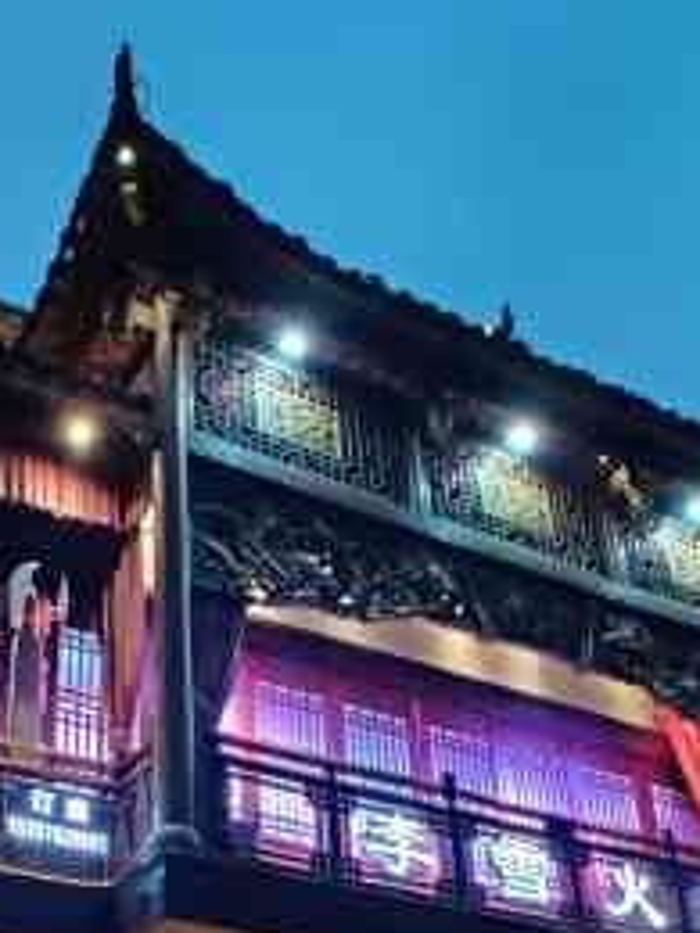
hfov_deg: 38.5
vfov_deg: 47.7
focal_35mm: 35
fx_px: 944
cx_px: 101
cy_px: 824
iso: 800
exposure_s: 1/25
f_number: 2.2
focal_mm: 2.25
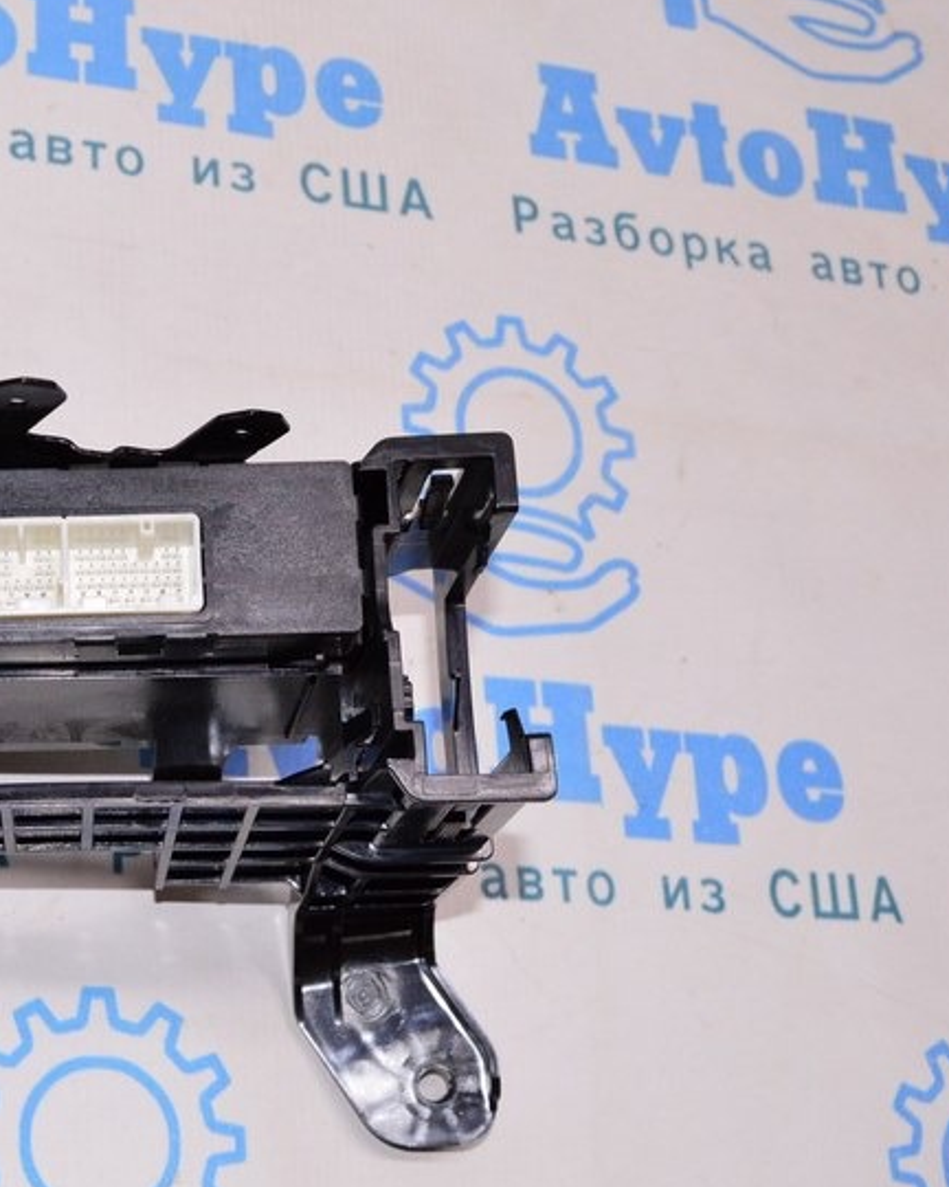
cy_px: 573
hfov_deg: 22.7
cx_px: -37
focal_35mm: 64
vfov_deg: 29.6
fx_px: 2247
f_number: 8
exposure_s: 1/125
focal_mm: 24
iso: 1600
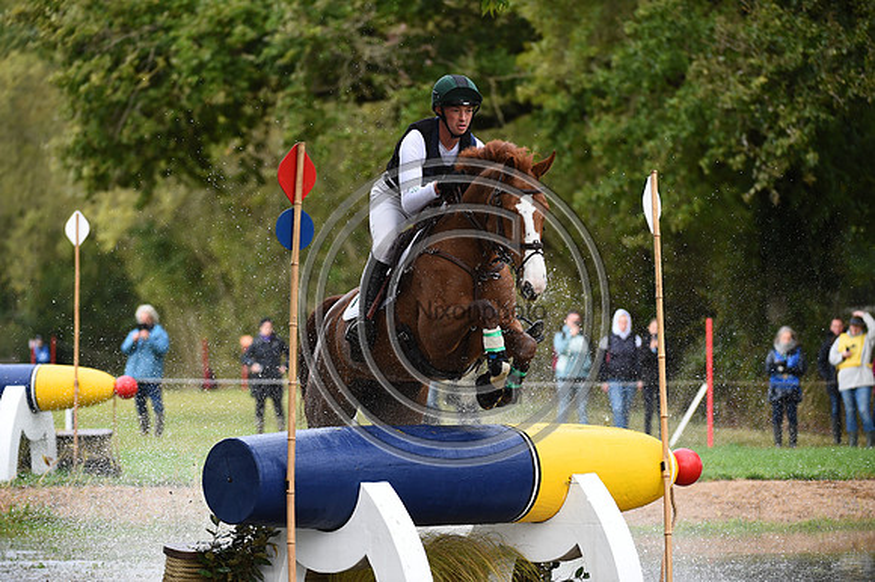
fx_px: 4858
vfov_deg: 6.9
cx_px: 438
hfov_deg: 10.3
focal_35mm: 200
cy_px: 291
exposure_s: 1/1000
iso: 1600
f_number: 4.5
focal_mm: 200
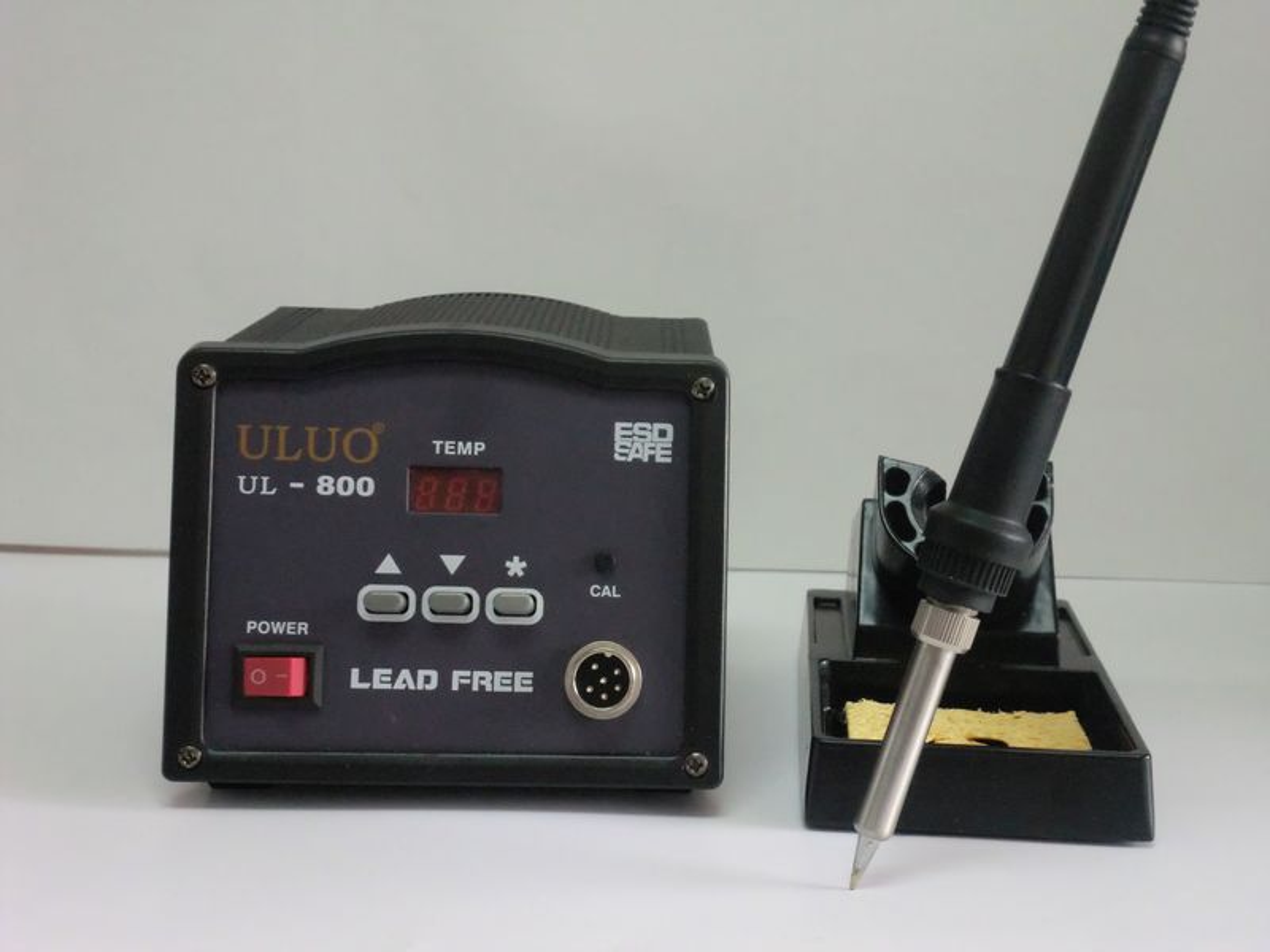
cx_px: 635
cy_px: 476
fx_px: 2201
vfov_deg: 24.4
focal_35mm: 60
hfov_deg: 32.2
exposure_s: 1/60
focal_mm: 10.81
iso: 400
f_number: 3.9
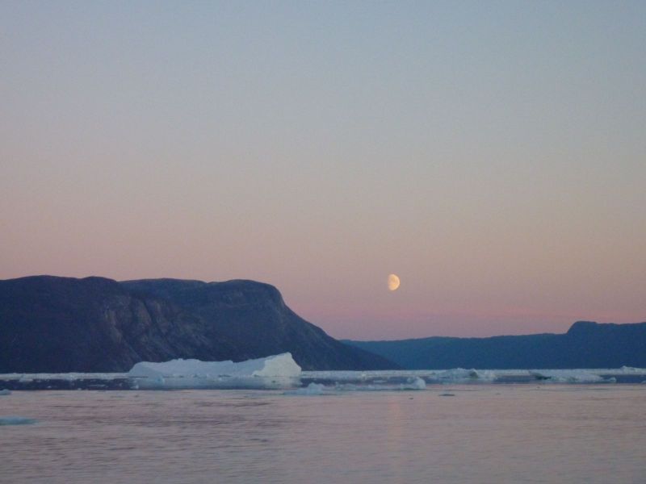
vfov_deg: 14.2
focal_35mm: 104
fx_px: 1941
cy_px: 242
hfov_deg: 18.9
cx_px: 323
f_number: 4.3
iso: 320
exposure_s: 1/200
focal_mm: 17
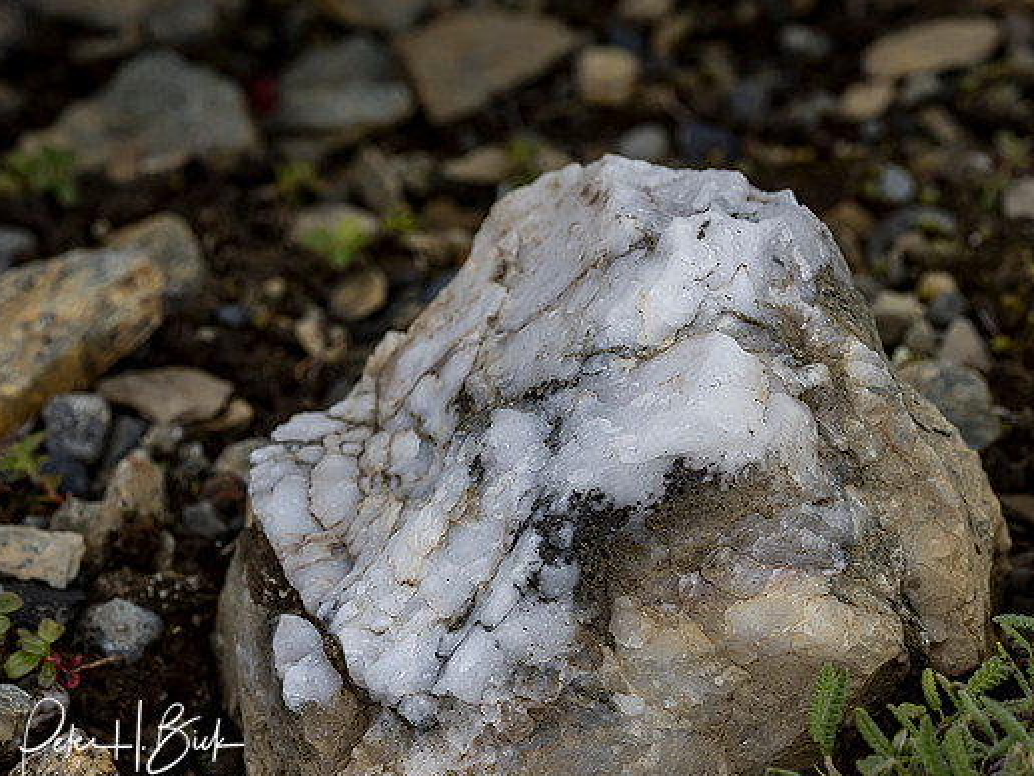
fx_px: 20163
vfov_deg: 2.2
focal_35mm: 675
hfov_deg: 2.9
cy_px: 416
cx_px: 541
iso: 500
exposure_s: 1/500
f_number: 6.3
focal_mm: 300
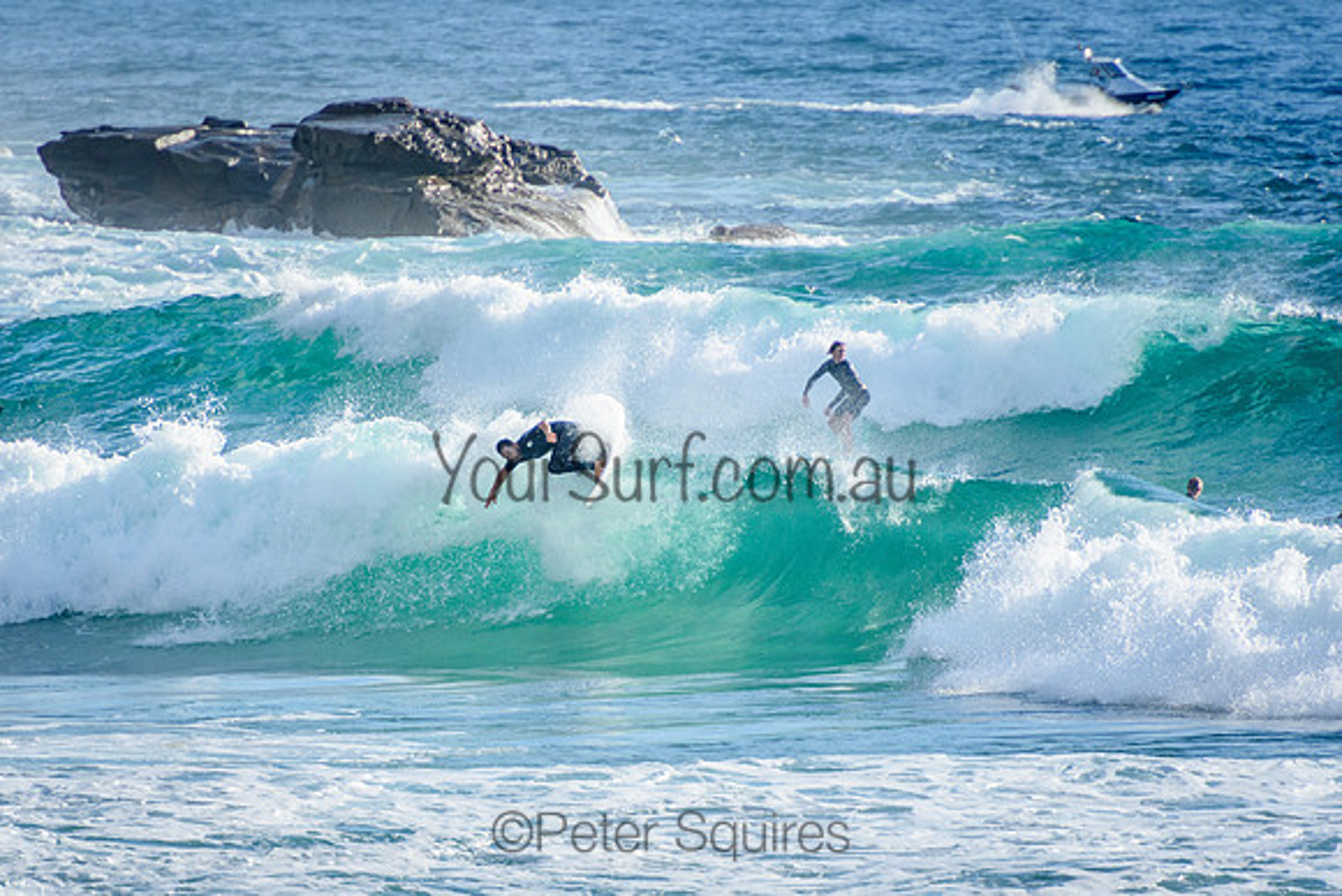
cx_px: 671
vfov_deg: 2.3
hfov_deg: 3.4
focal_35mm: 611
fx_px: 22763
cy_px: 448
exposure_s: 1/2000
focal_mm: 400
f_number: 5.6
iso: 360
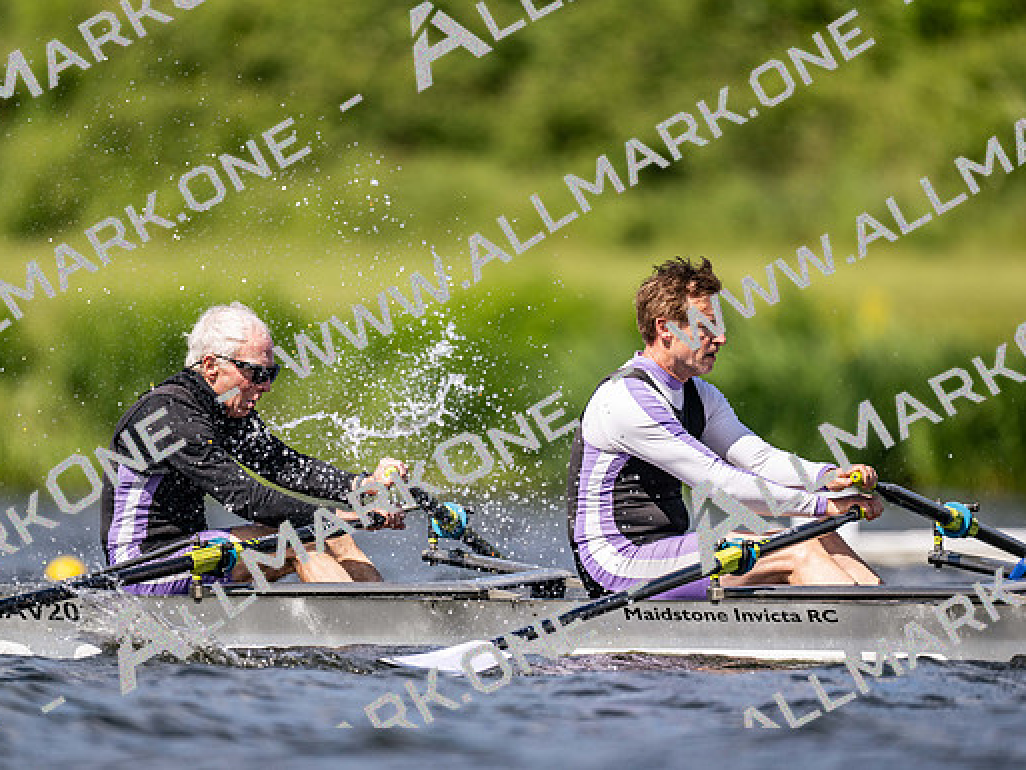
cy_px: 385
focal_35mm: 652
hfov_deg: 3.0
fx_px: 19329
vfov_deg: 2.3
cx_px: 520
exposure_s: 1/2500
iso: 280
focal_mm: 600
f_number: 4
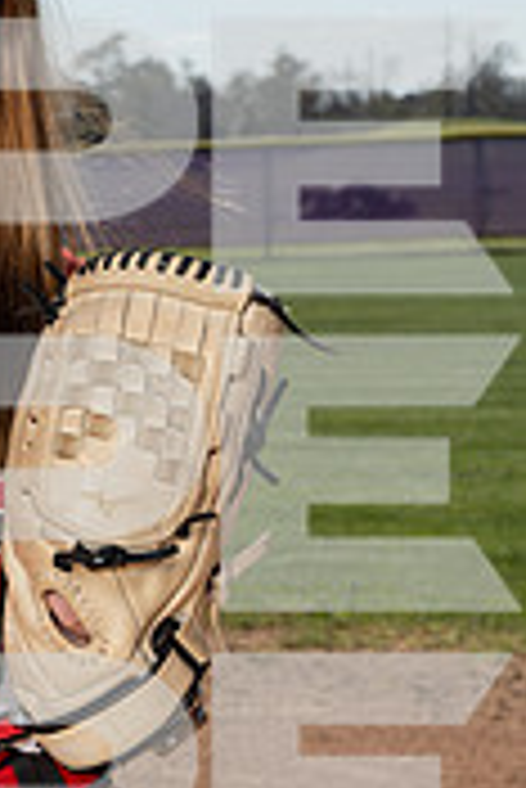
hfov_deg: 9.9
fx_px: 2975
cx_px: -144
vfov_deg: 15.1
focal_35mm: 136
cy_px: 477
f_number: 8
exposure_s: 1/250
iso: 64
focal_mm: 53
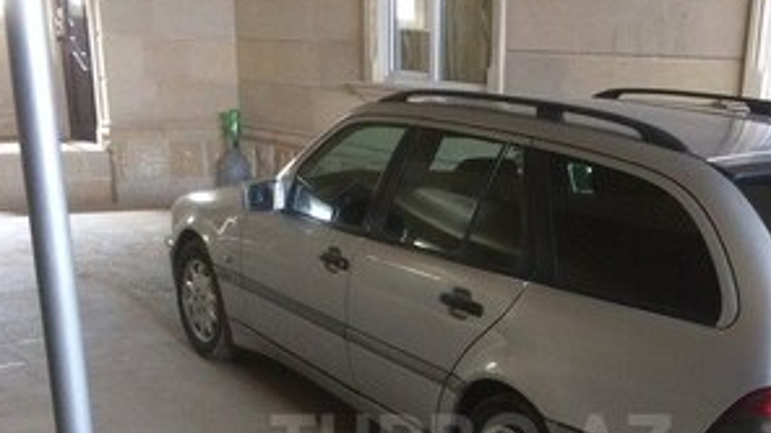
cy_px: 443
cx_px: 471
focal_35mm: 53
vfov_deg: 21.7
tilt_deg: -21.1
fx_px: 1083
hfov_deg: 39.0
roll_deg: -1.0
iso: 250
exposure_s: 1/17
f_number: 2.2
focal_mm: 4.15
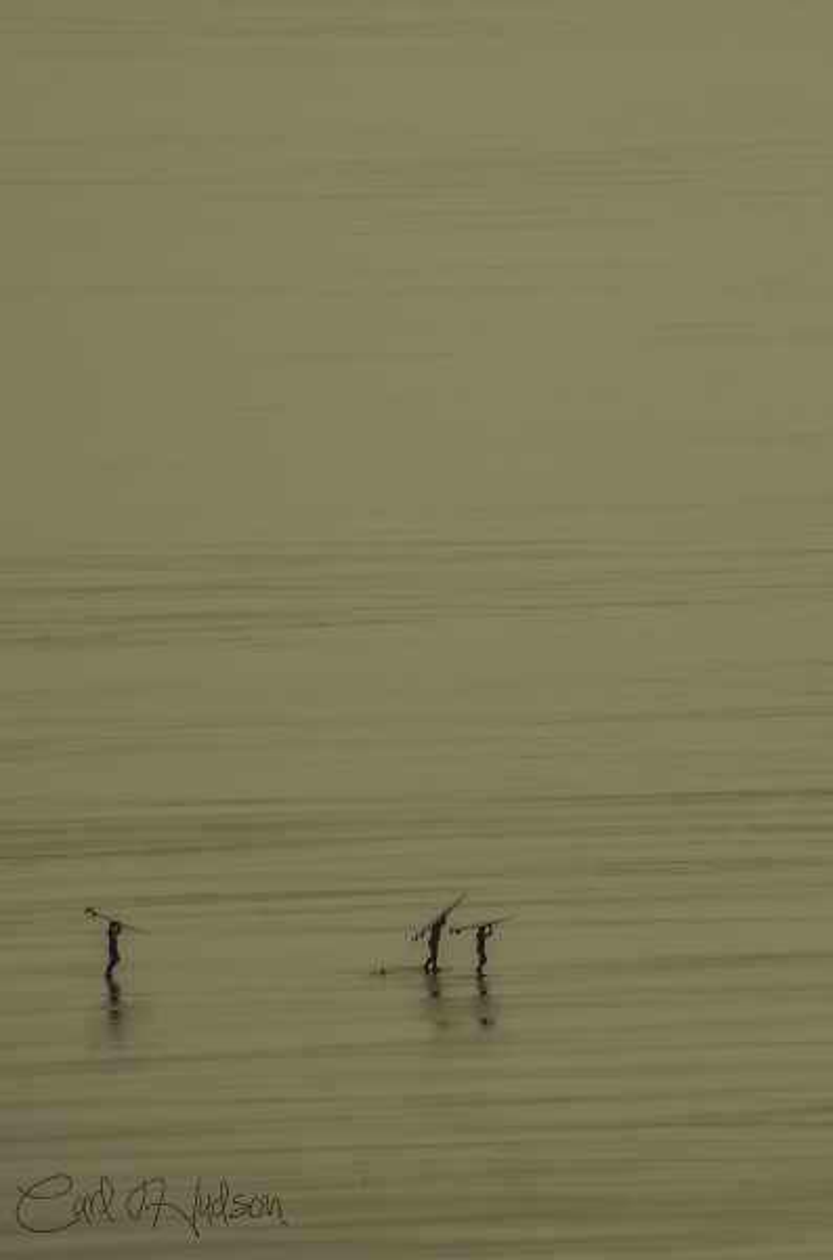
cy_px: 630
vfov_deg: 4.6
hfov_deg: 3.0
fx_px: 15699
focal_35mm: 450
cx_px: 416
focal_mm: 300
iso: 100
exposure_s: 1/100
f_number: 8
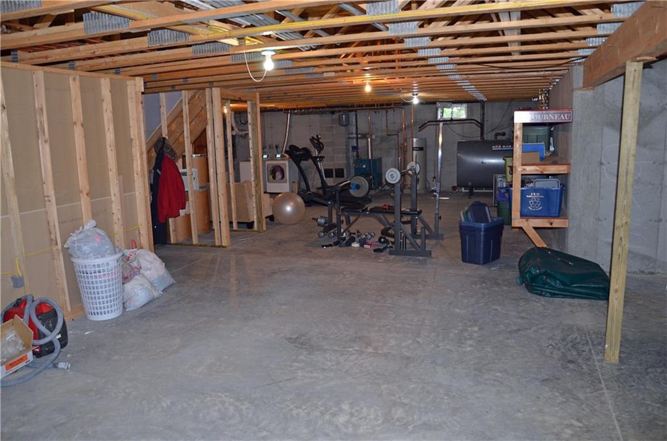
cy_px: 220
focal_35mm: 27
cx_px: 334
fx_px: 499
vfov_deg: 47.7
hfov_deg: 67.5
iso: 800
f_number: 3.5
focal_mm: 18
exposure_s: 1/60
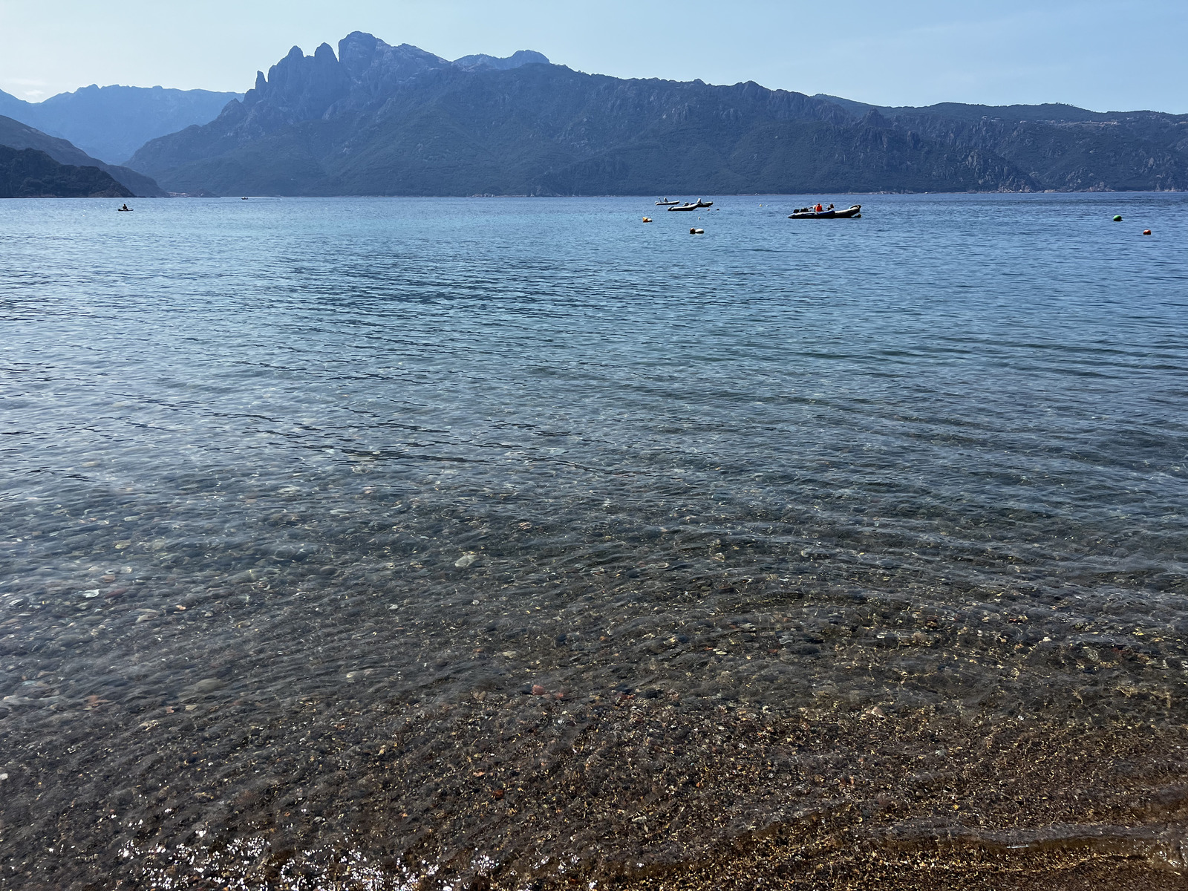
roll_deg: +0.5
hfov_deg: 67.3
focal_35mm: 26
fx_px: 892
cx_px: 594
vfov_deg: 53.1
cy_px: 446
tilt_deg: -16.2
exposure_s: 1/4831
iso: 50
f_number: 1.5
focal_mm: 5.7
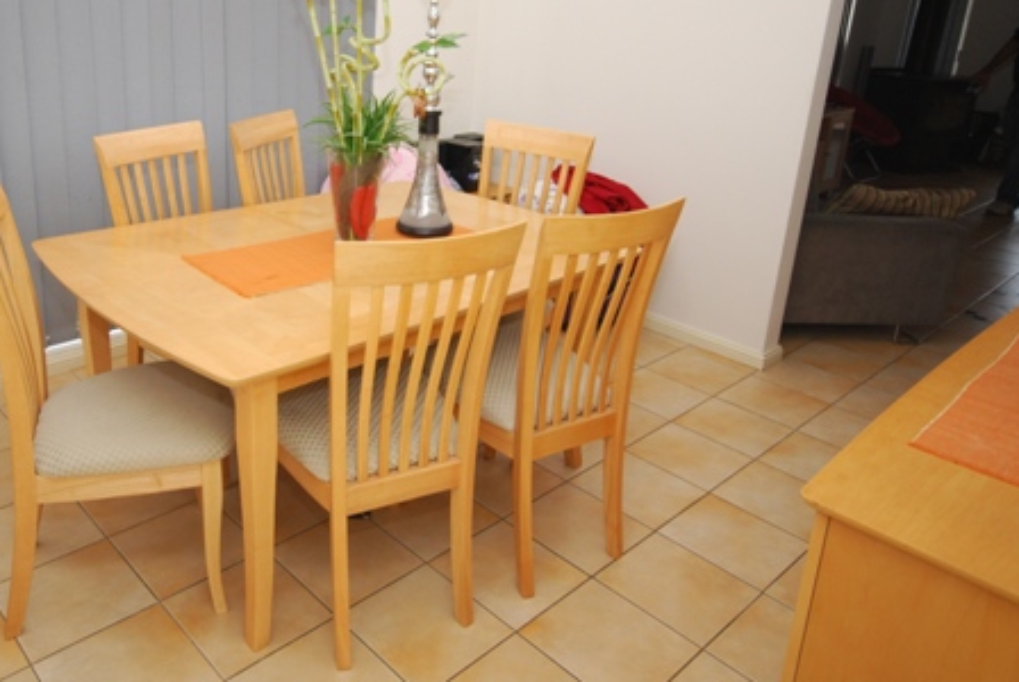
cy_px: 223
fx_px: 850
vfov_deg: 43.1
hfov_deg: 60.8
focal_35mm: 30
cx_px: 366
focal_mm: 14
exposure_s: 1/60
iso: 400
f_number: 4.8
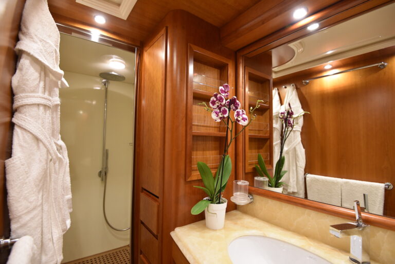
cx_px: 198
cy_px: 132
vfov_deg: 73.8
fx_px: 176
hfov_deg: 96.7
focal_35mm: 16
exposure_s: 1/25
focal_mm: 16
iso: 800
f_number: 4
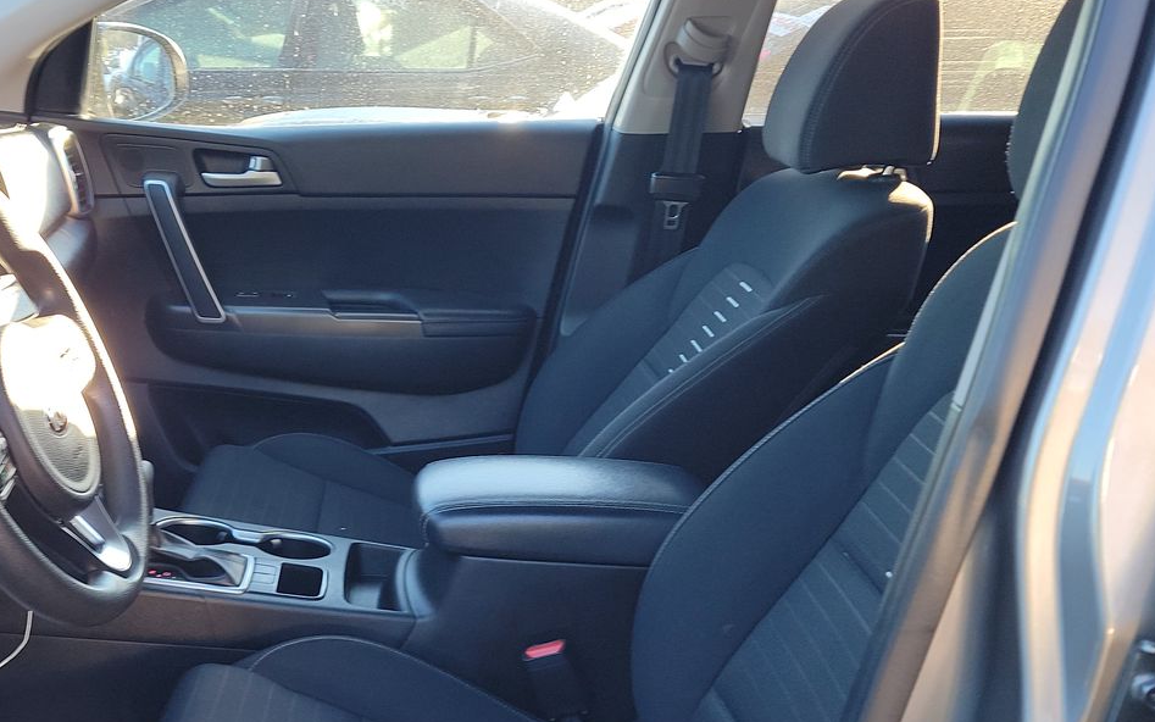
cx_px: 400
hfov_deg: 45.6
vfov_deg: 29.5
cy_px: 513
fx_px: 1354
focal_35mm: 43
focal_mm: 6.7
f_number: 1.8
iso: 96
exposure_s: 1/60
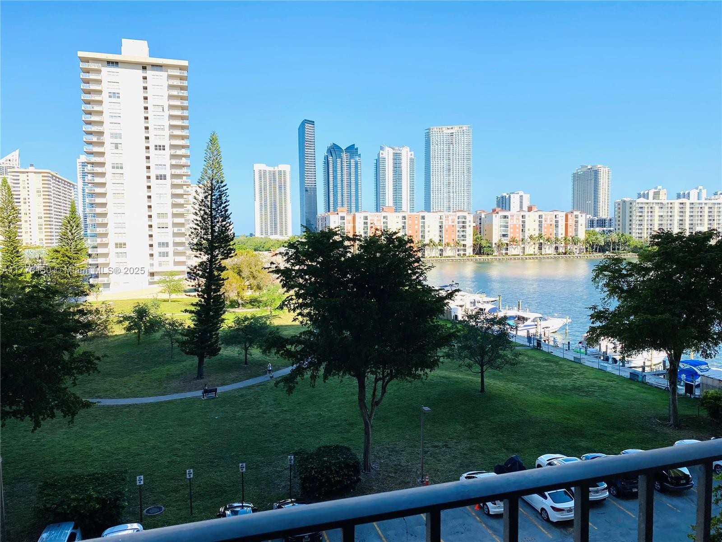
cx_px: 361
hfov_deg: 67.3
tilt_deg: -5.1
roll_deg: +0.3
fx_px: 542
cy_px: 271
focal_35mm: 26
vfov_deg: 53.1
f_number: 1.8
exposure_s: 1/3040
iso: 32
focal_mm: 4.25
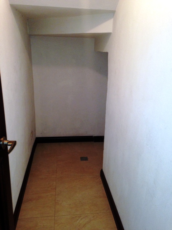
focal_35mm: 33
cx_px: 86
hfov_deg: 42.9
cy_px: 115
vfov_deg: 55.4
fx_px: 219
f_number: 2.4
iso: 125
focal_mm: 4.12
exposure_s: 1/20
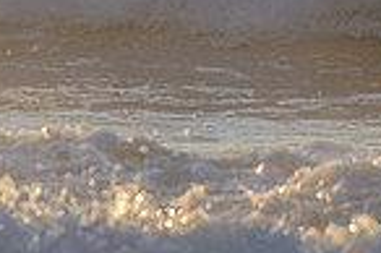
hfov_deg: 0.8
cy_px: -192
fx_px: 25784
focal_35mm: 2439
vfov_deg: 0.6
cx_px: -221
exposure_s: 1/1250
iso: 320
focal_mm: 380
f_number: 5.6
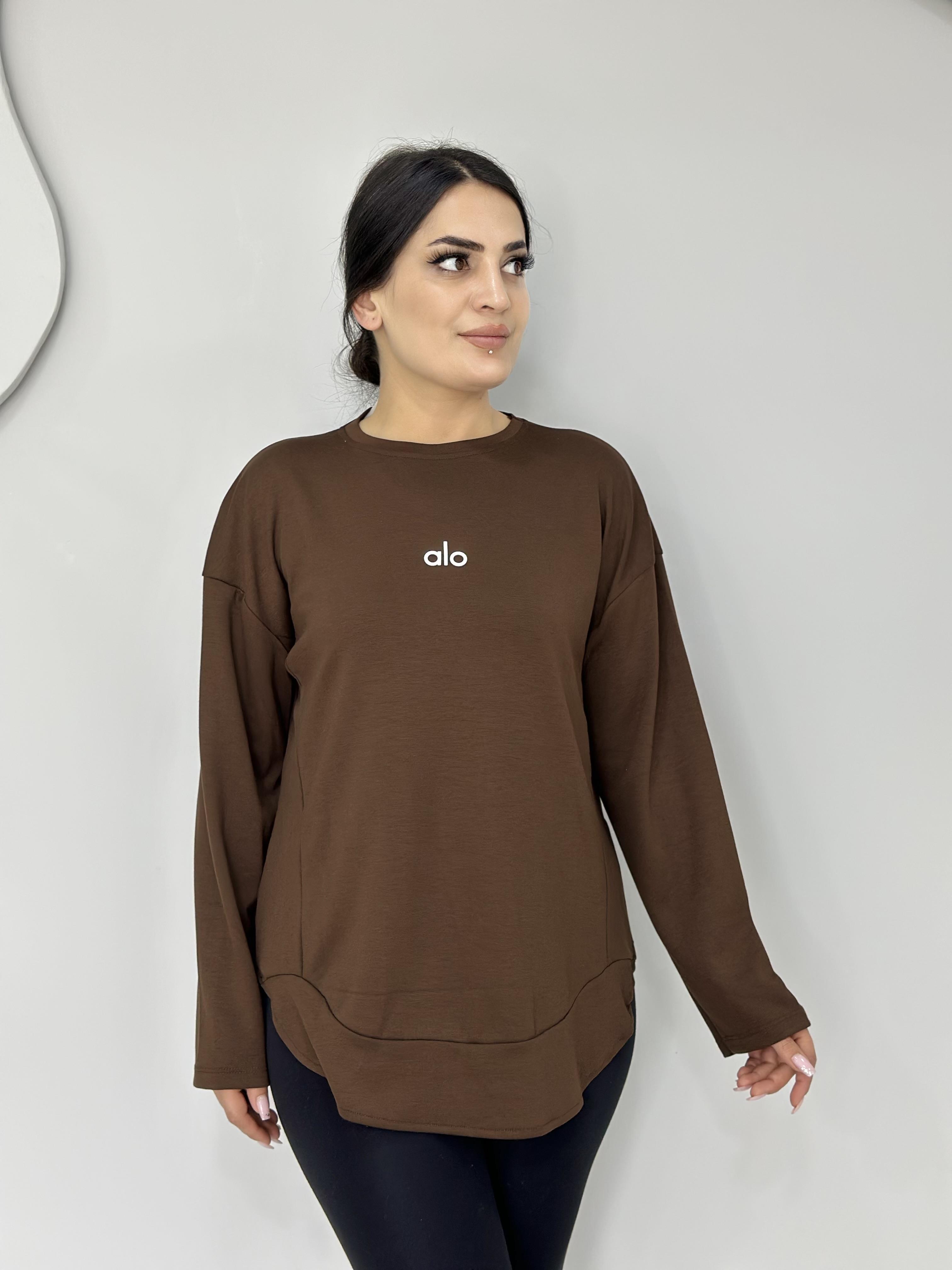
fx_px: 1760
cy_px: 635
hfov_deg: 30.3
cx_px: 476
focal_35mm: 48
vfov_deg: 39.7
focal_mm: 6.86
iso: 80
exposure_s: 1/50
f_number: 1.78
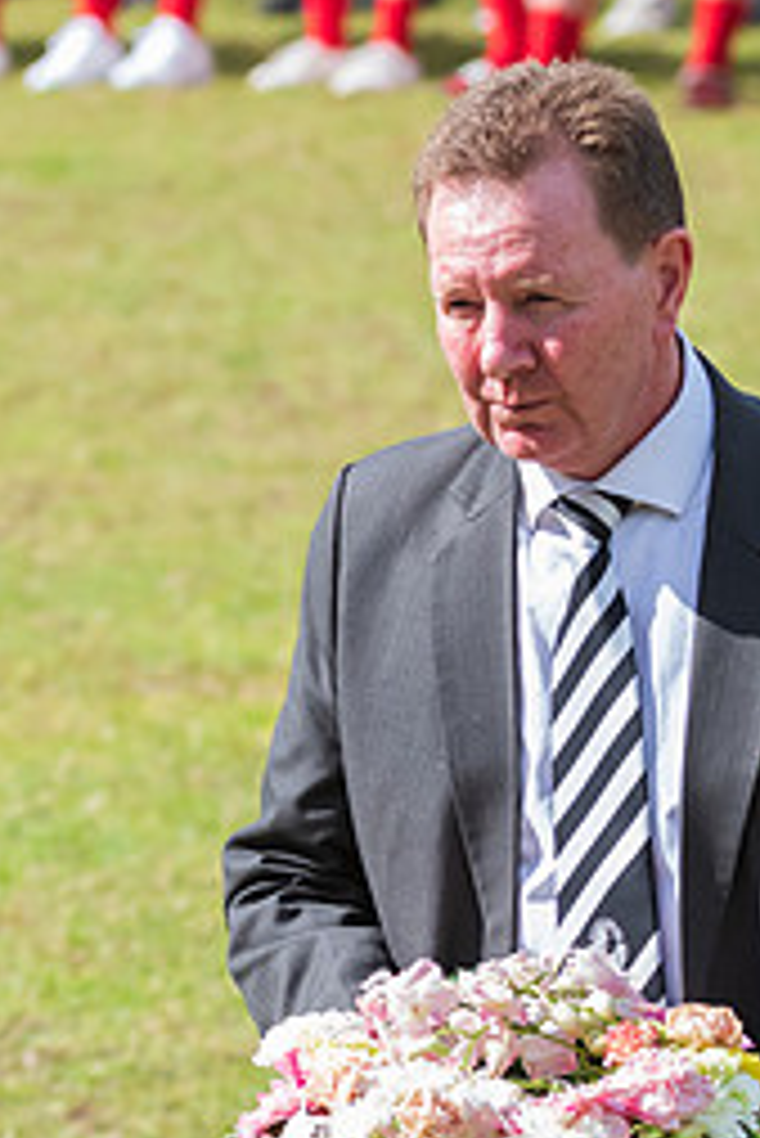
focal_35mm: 506
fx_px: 16000
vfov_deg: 4.1
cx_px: 620
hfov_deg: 2.7
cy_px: 737
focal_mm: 150
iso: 800
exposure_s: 1/1600
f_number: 7.1
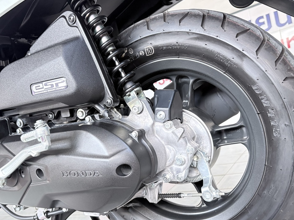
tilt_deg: -3.8
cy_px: 136
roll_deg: +13.6
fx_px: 297
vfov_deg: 40.4
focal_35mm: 35
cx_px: 138
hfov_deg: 52.6
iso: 320
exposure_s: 1/60
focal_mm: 5.96
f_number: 1.6
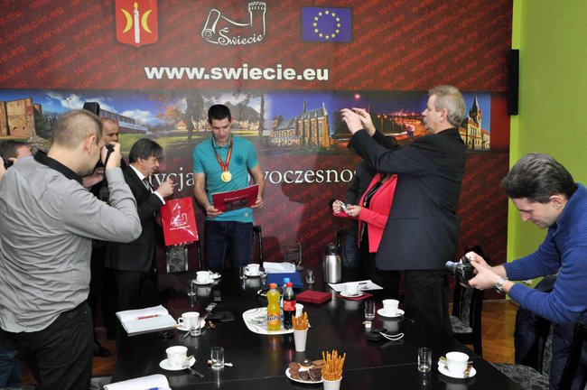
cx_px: 294
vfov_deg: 39.9
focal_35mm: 33
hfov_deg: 57.3
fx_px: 538
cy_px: 195
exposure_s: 1/60
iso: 1250
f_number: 13
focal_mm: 22
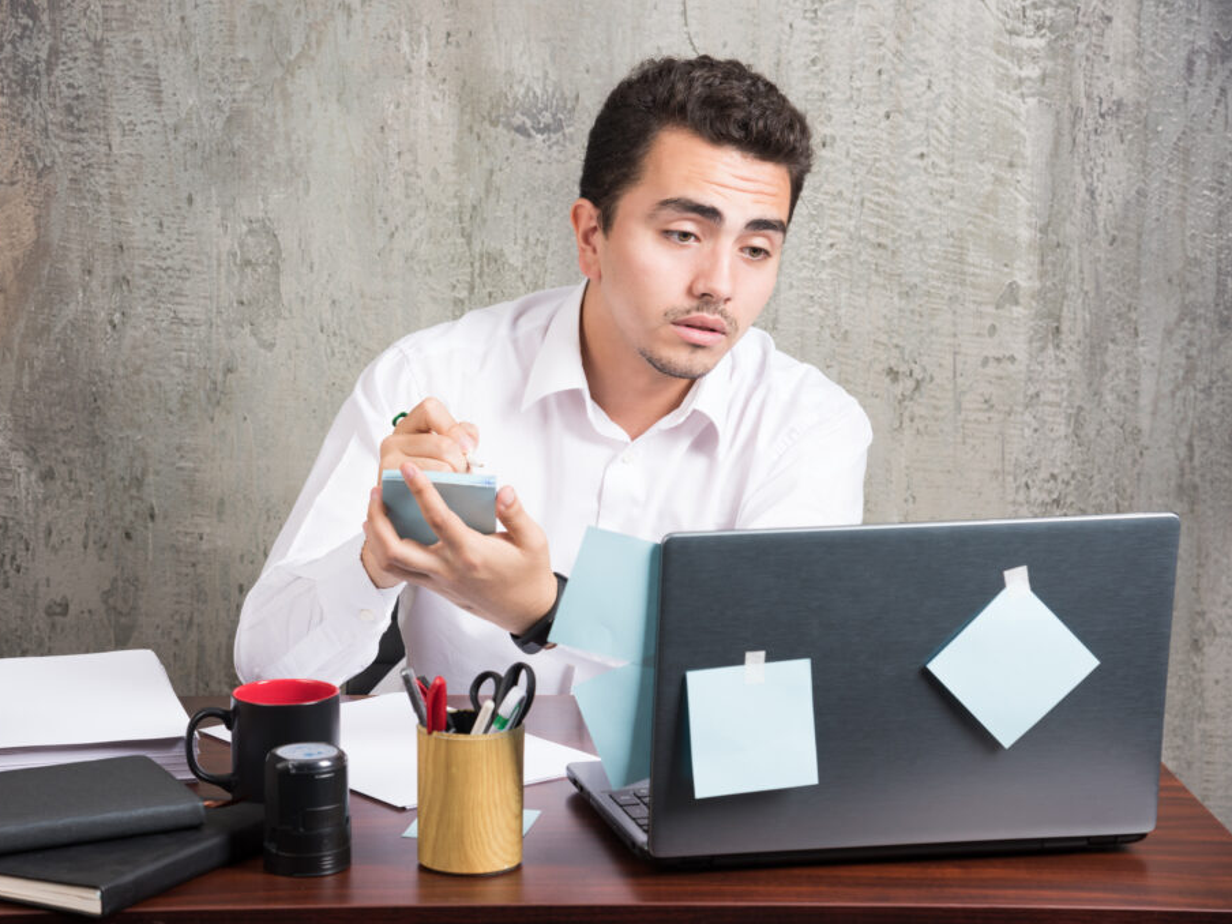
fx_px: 3025
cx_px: 536
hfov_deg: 23.0
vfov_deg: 17.4
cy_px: 464
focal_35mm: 85
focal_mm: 78
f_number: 8
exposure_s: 1/100
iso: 250
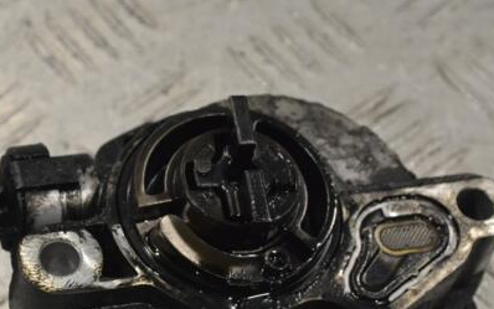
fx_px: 1707
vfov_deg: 10.3
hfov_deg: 16.5
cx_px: 206
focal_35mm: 127
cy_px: 243
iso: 3200
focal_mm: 55
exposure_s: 1/320
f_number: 9
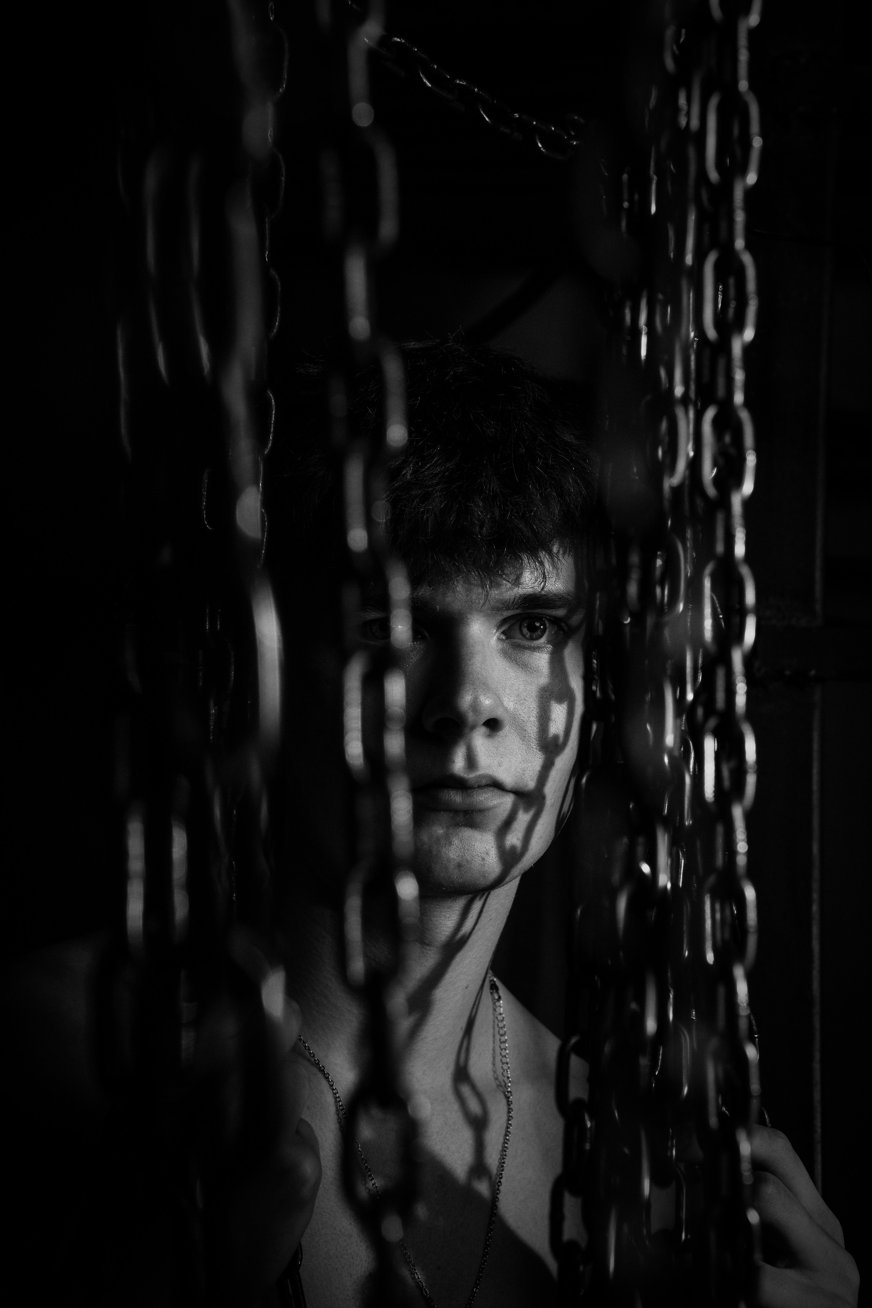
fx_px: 2833
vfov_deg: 26.0
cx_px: 433
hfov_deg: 17.5
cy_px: 636
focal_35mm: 78
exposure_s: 1/160
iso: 100
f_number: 7.1
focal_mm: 75
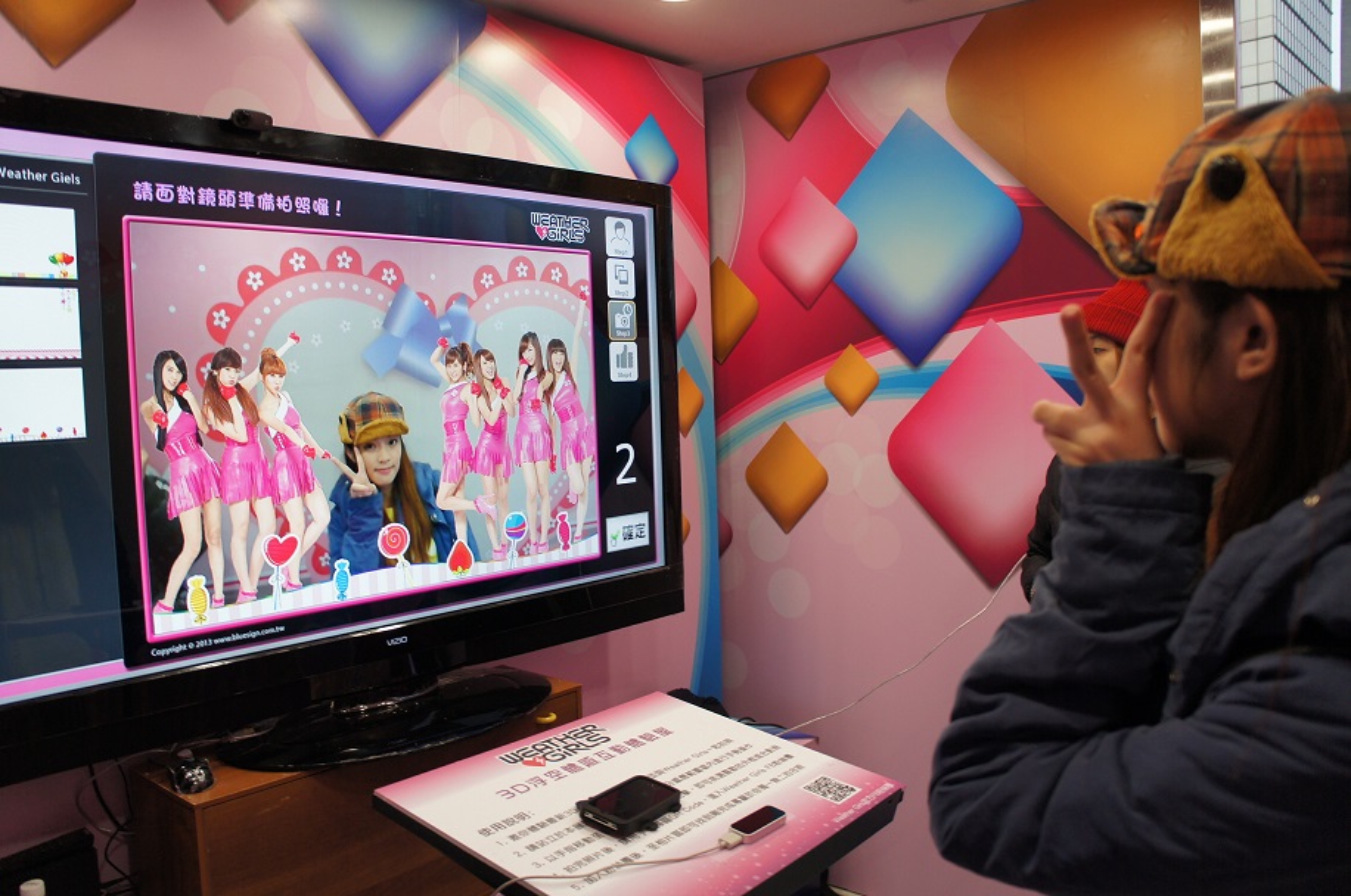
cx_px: 676
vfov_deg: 47.8
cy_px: 448
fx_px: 1012
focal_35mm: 27
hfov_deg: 67.5
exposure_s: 1/80
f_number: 4
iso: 500
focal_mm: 18
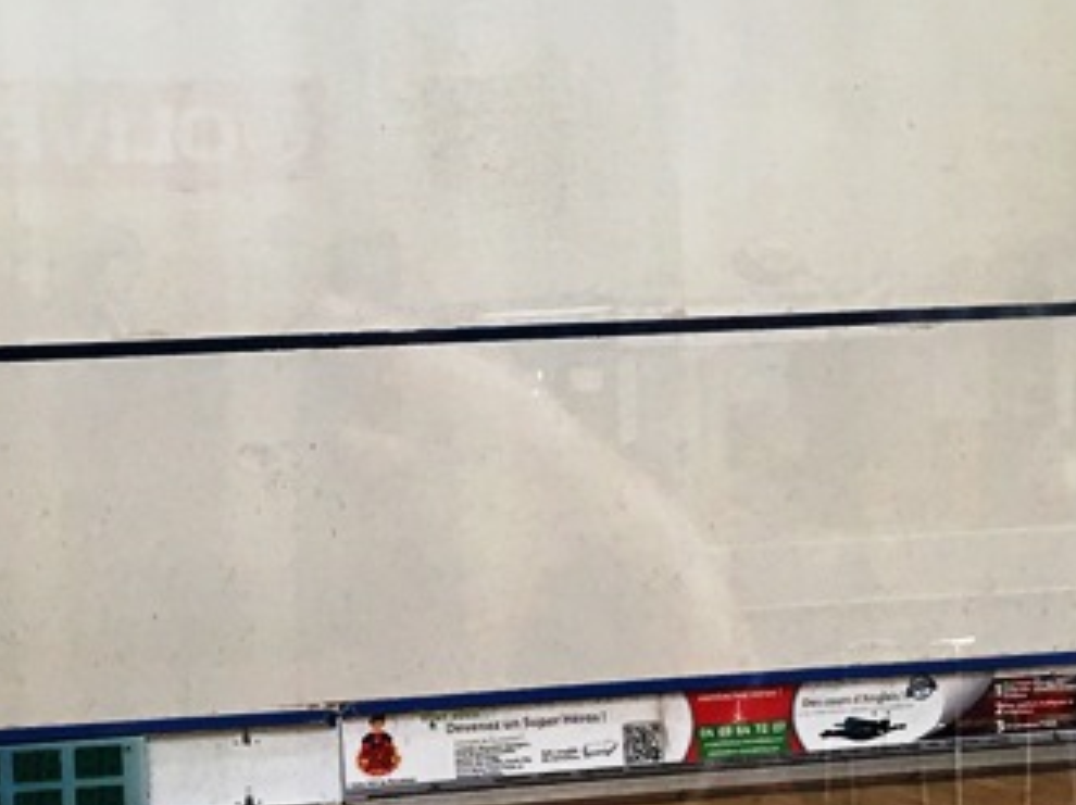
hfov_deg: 21.8
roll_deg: +1.7
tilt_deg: -3.4
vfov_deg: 16.4
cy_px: 489
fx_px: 2796
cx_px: 427
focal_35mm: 90
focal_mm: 4.15
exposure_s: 1/33
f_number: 2.2
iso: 50
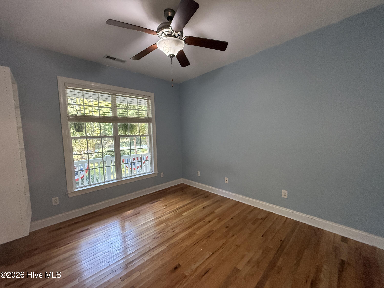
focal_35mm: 14
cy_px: 144
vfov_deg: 85.7
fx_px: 155
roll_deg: +1.0
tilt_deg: -3.3
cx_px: 192
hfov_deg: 102.1
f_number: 2.2
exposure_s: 1/120
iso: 500
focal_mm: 2.22
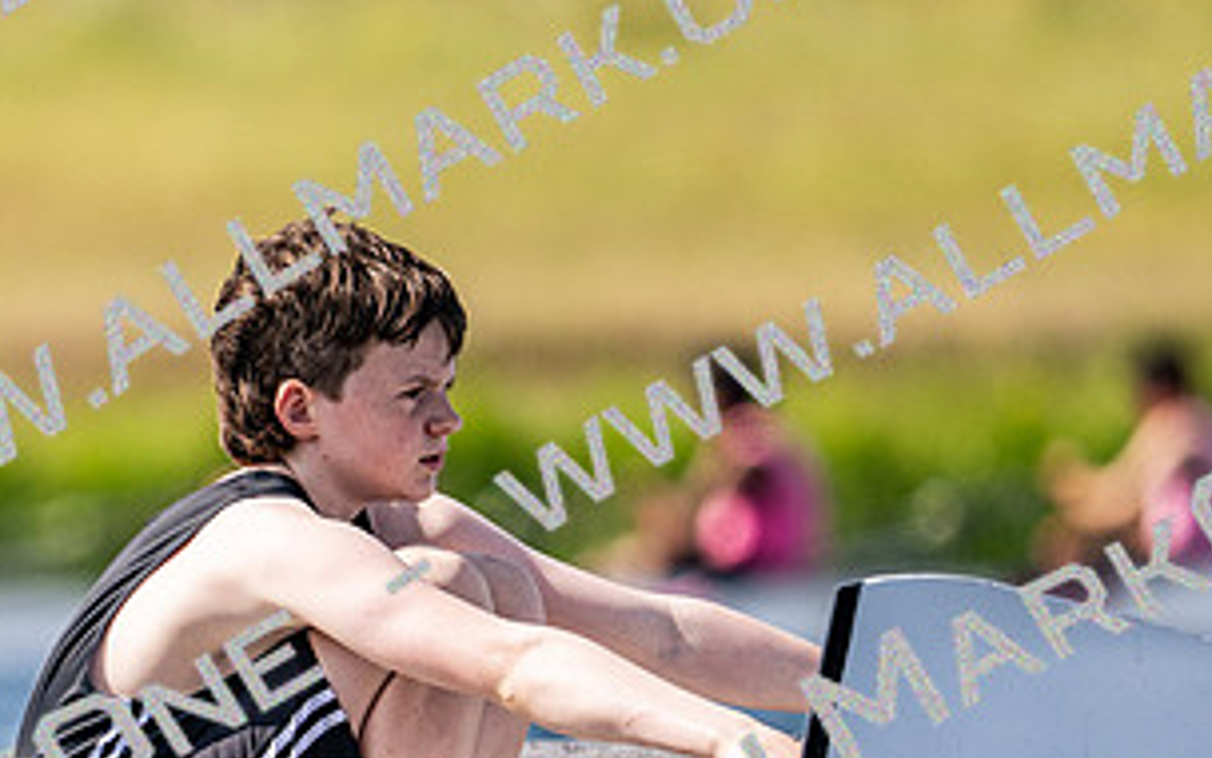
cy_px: 598
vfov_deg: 1.1
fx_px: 38514
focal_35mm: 1166
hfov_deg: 1.8
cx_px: 203
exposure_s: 1/2500
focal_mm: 400
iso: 220
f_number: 4.5
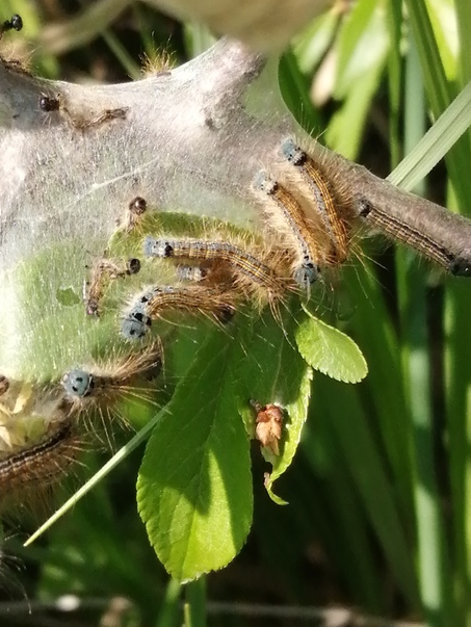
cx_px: 226
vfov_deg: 18.7
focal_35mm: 105
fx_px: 1903
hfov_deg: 14.1
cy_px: 326
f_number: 1.8
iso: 50
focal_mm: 3.46
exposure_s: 1/655
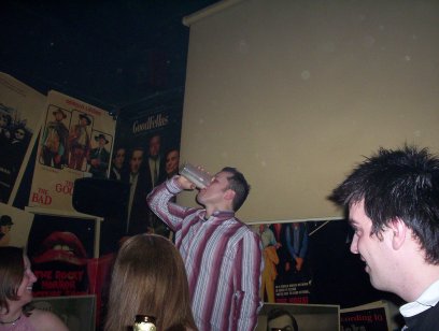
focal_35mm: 38
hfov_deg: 48.9
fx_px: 483
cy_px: 166
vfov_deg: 37.9
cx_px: 220
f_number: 4.5
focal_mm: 4.99
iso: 140
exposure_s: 1/60
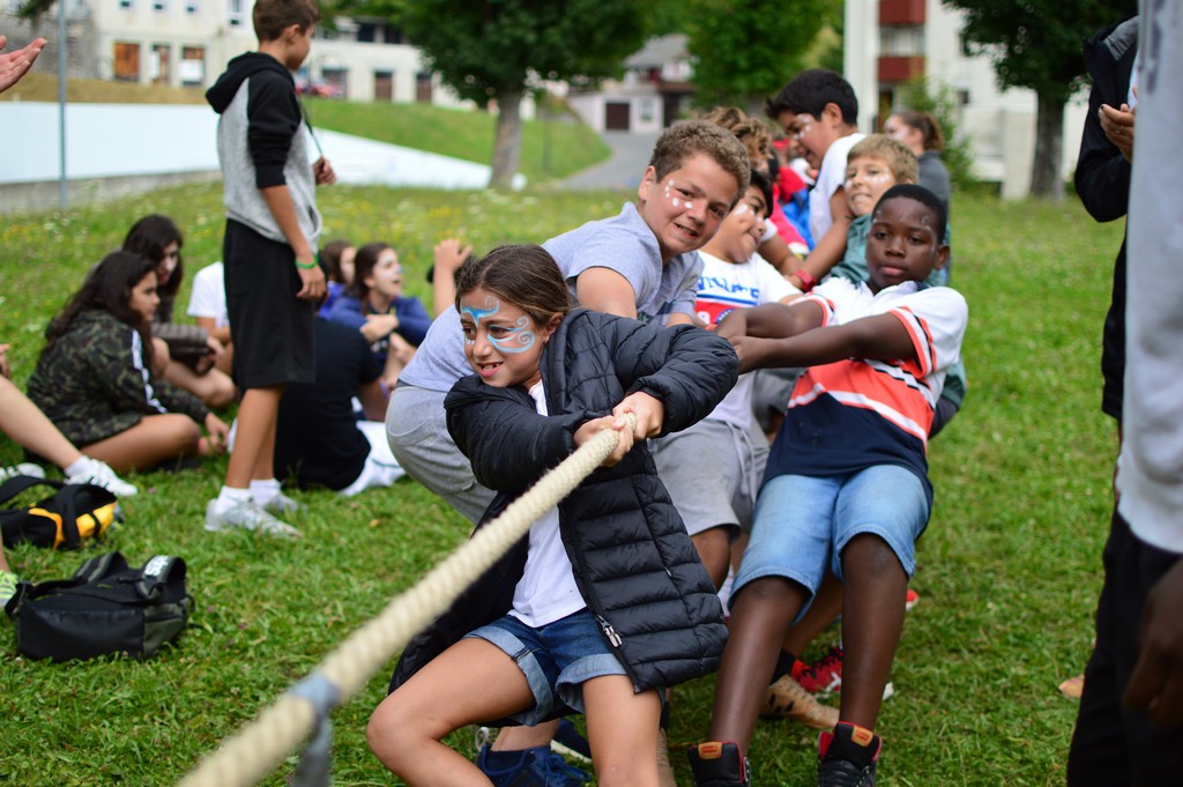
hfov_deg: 37.9
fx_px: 1724
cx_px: 592
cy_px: 394
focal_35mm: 52
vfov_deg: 25.7
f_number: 1.8
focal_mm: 35
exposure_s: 1/800
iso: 100
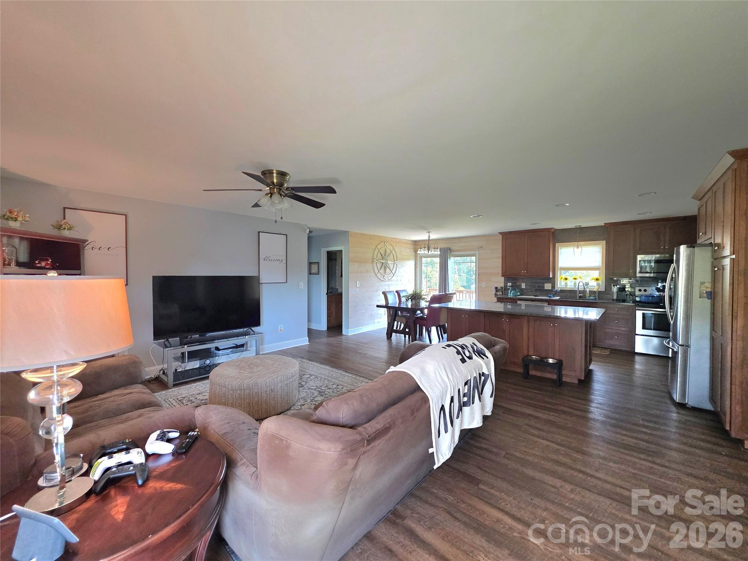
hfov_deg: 106.2
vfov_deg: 89.9
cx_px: 374
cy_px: 280
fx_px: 281
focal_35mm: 13
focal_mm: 2.2
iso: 250
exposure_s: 1/120
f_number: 1.9
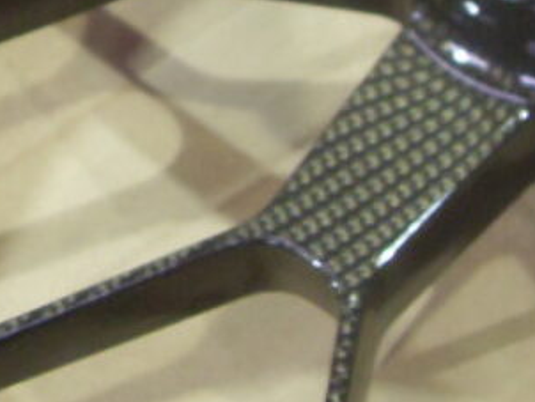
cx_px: 551
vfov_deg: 9.1
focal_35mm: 162
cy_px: -9
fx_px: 2506
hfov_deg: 12.0
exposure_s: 1/10
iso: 200
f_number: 2.8
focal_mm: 6.3
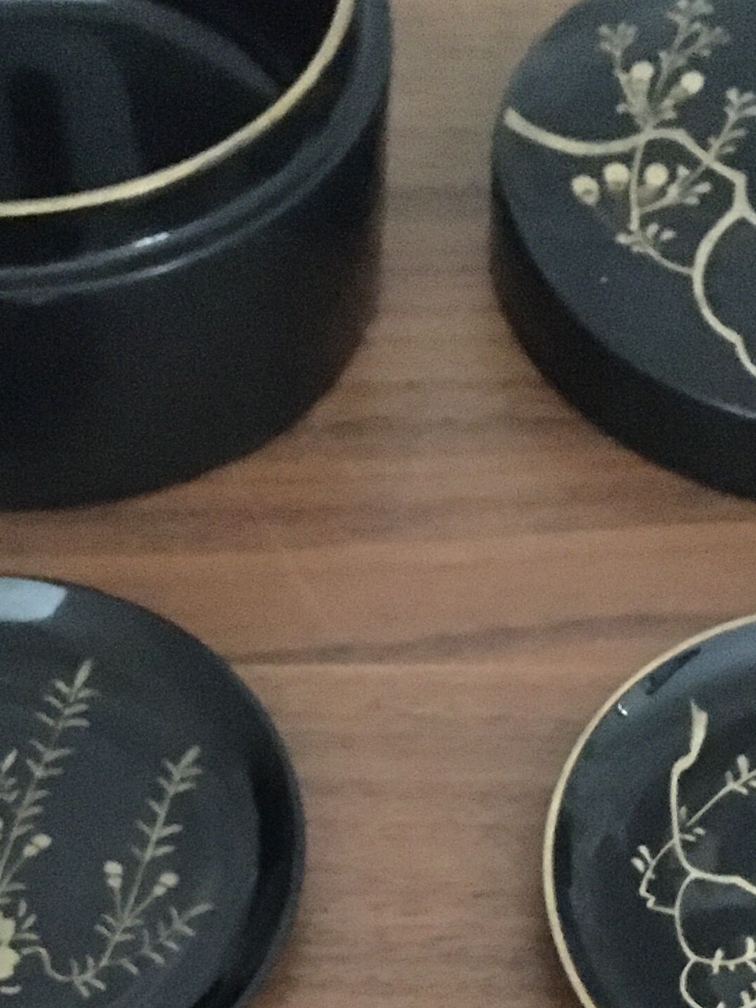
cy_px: 975
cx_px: 432
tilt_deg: -59.3
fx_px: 2359
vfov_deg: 23.3
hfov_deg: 18.2
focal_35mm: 81
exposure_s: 1/17
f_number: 2.2
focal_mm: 4.15
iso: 1600
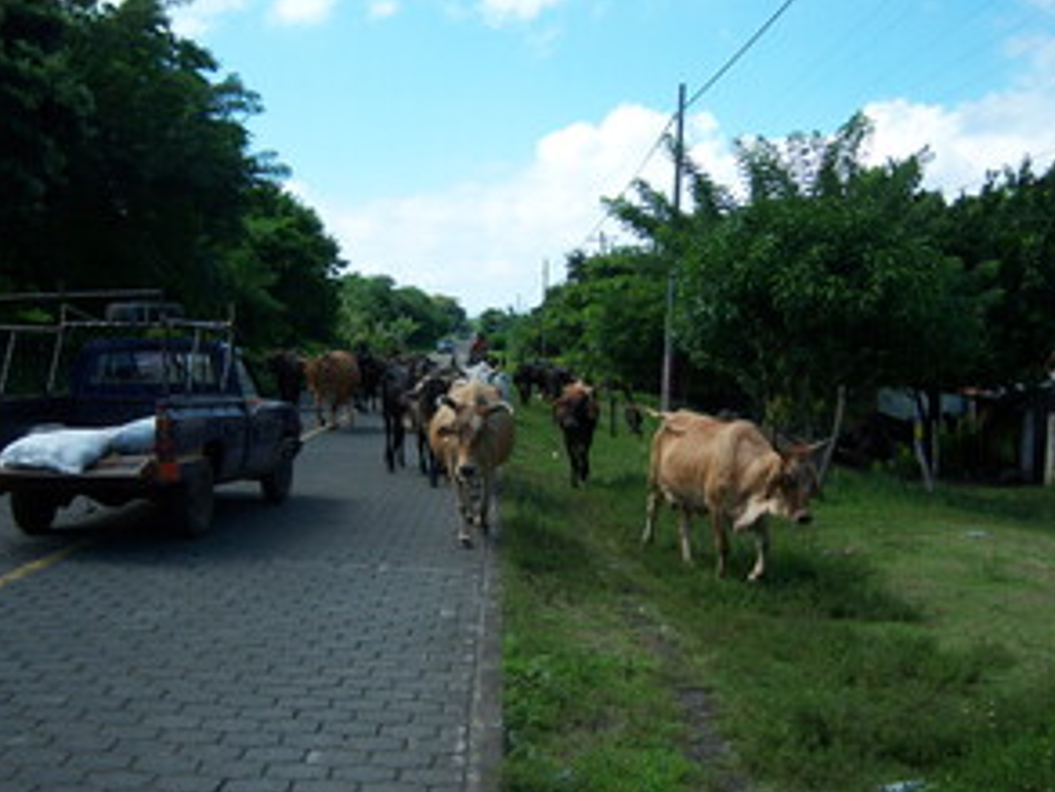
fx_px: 1371
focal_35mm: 45
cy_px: 438
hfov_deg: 42.1
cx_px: 555
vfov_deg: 32.2
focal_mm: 7.5
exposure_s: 1/1000
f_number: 2.8
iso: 80
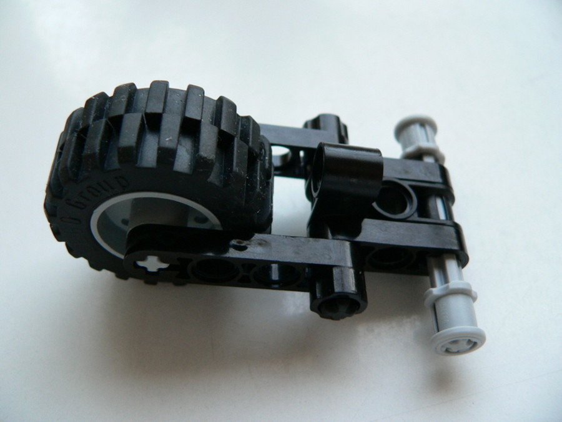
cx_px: 281
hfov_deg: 51.4
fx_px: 584
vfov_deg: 39.7
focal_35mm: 36
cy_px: 211
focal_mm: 6
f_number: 2.8
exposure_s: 1/40
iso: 200
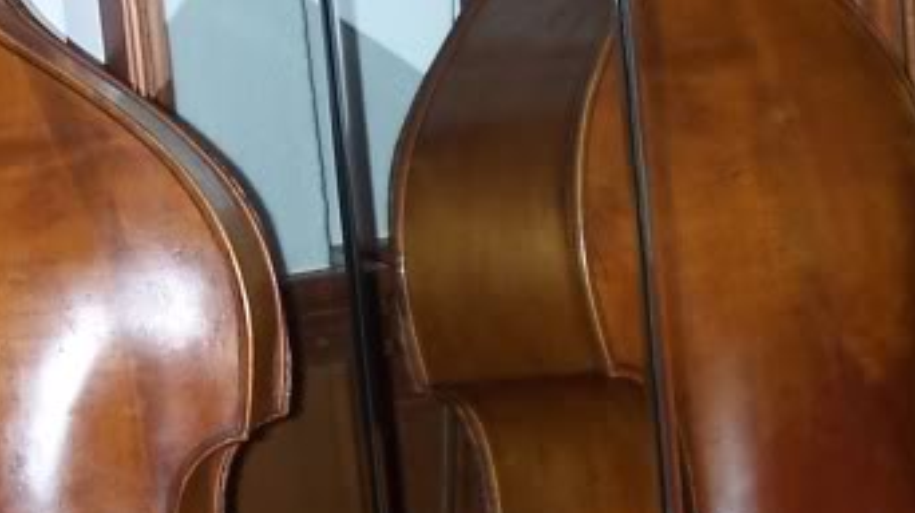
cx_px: 372
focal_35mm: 124
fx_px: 3007
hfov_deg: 17.3
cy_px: 294
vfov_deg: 9.8
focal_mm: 6.3
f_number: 2.8
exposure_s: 1/60
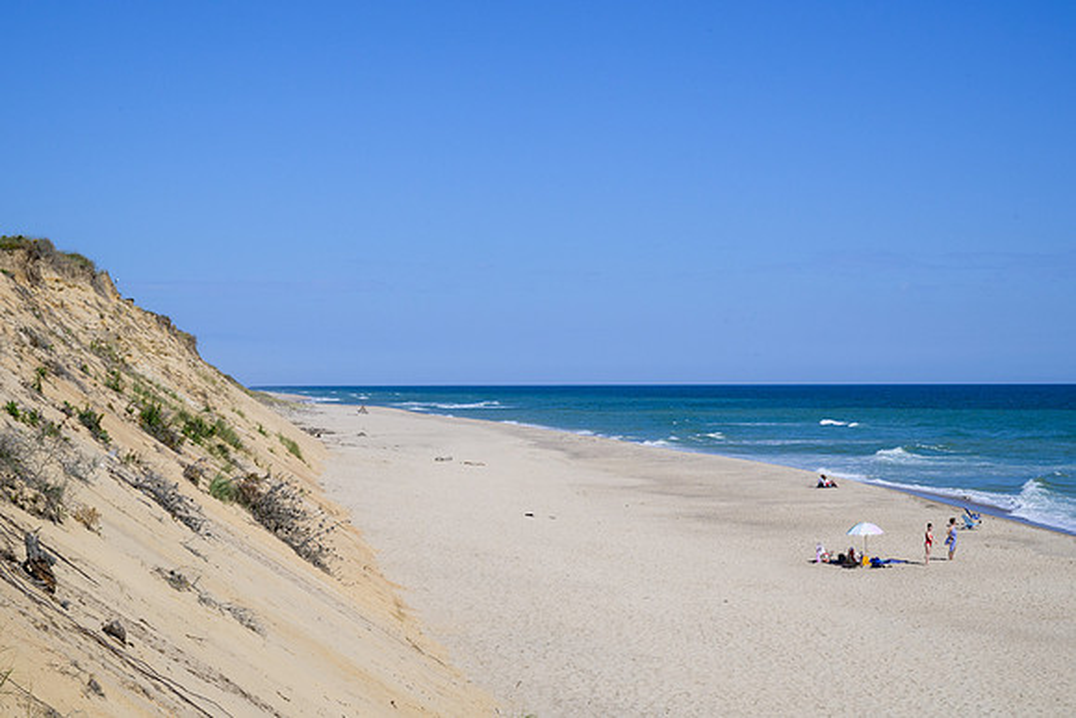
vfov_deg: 18.6
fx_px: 2189
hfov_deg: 27.6
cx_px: 522
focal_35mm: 73
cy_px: 370
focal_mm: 71
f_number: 16
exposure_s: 1/1000
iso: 400
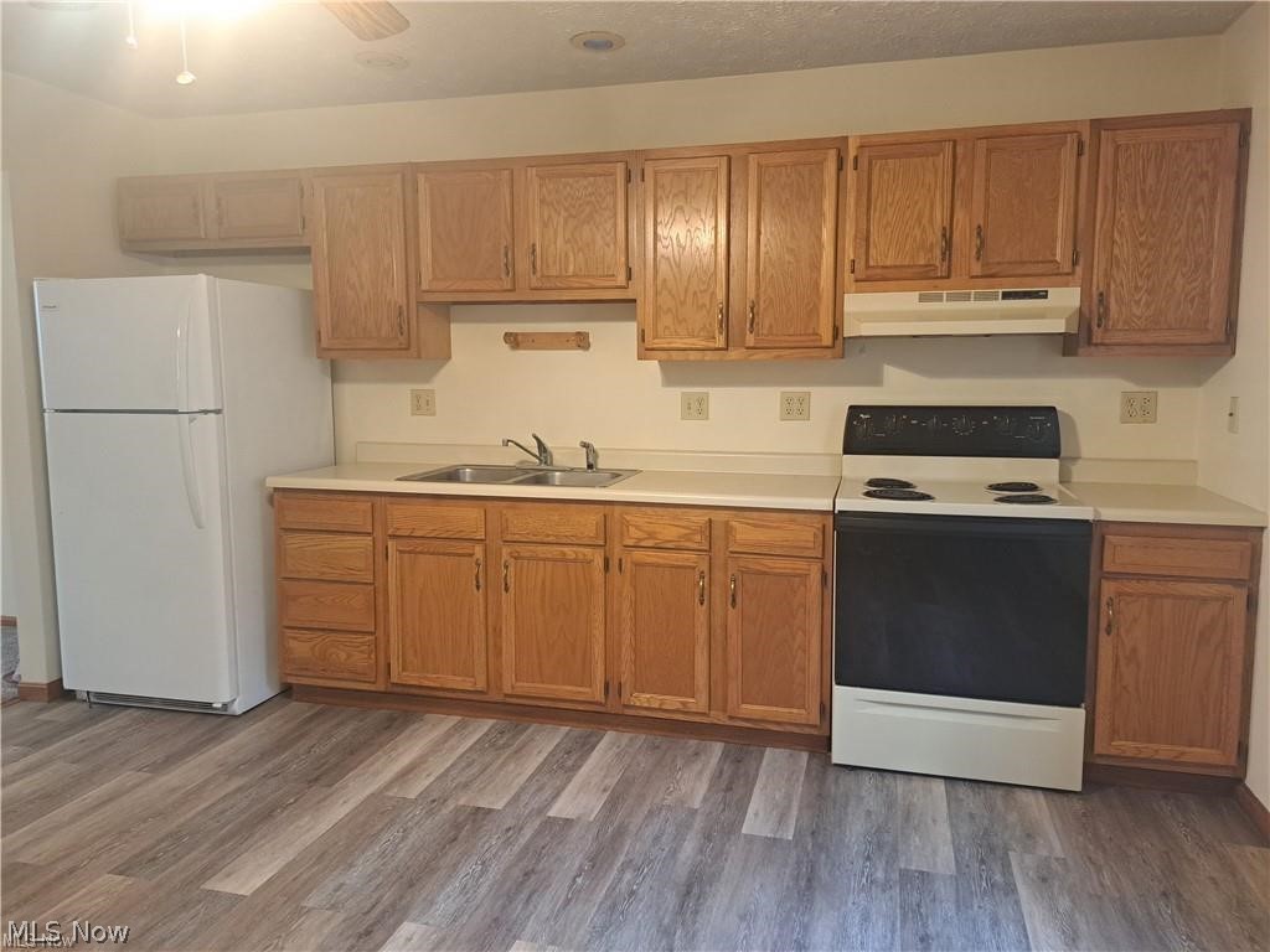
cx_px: 635
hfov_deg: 71.6
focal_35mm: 24
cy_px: 476
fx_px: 881
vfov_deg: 56.8
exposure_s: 1/30
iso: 320
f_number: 1.8
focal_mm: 5.23
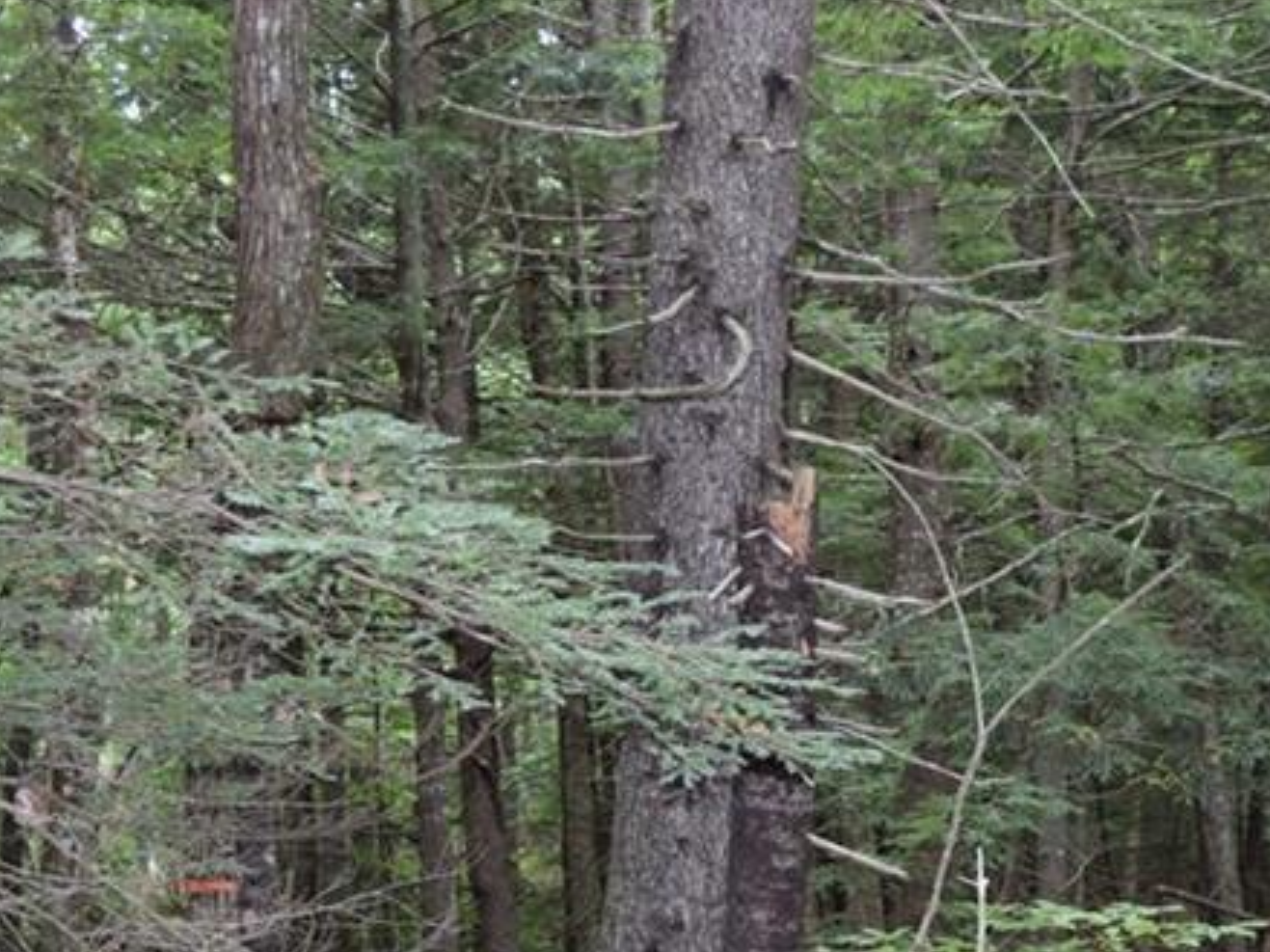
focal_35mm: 84
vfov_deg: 17.3
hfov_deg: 23.2
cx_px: 770
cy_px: 830
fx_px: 3085
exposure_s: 1/100
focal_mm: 25
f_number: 5
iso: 800
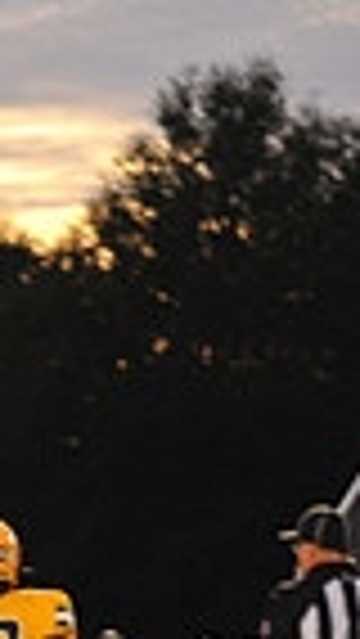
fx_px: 9051
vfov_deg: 4.0
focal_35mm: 534
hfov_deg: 2.3
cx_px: -747
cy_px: 724
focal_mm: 125
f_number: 3.2
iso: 1600
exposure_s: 1/250
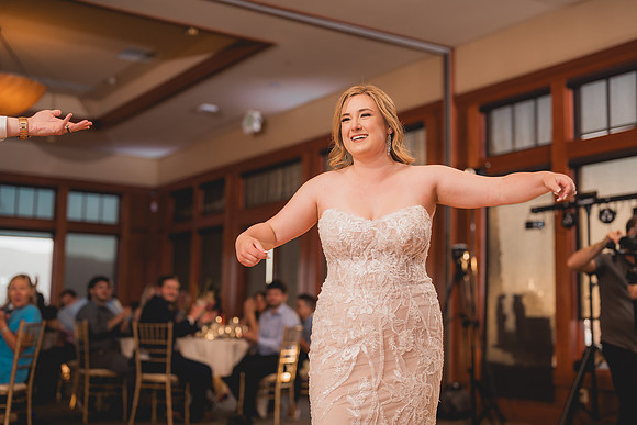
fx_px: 885
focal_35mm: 50
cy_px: 212
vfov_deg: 27.0
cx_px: 318
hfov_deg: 39.6
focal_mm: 50
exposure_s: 1/250
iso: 125
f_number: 1.8
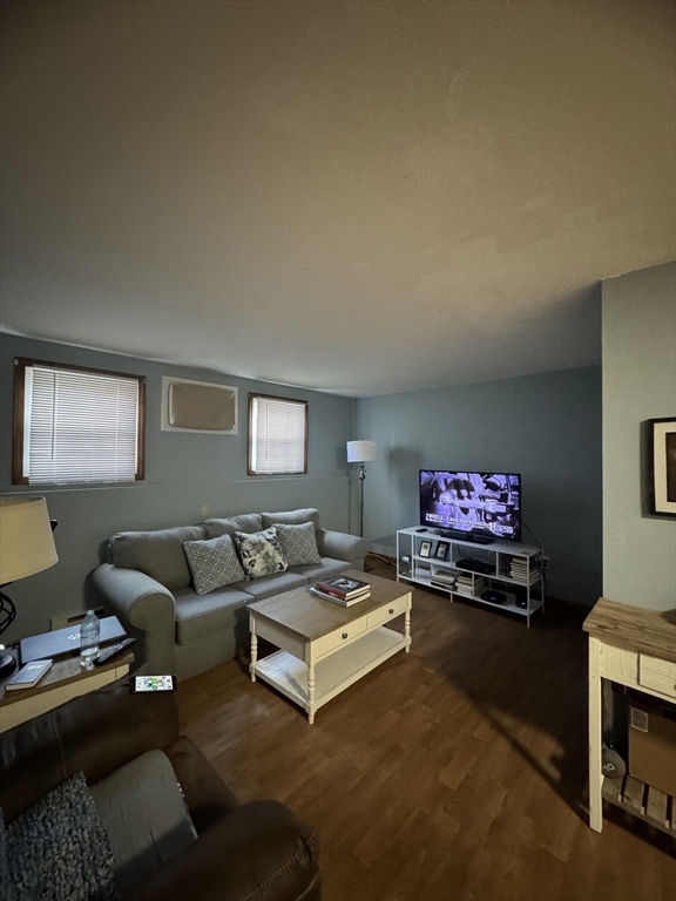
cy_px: 450
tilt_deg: +1.0
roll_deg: -0.1
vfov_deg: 102.1
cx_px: 338
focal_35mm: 14
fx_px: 365
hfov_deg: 85.7
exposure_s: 1/34
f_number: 2.2
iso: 1000
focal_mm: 2.22
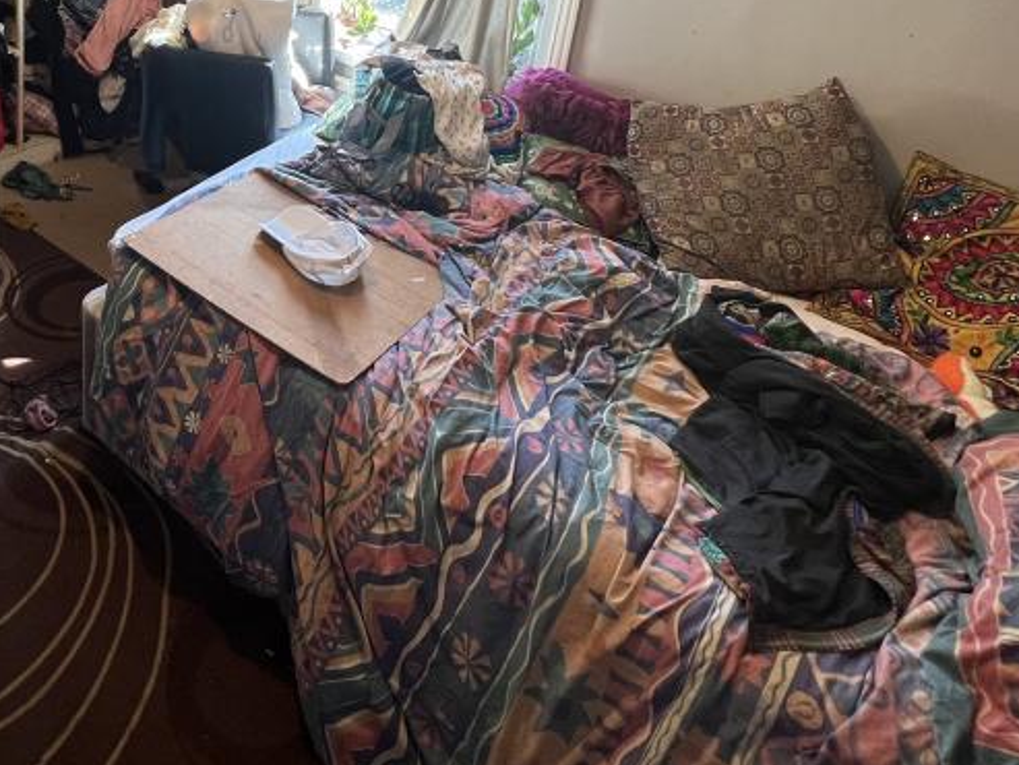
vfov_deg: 44.6
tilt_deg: -18.6
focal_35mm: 27
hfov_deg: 60.8
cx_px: 225
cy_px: 21
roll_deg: -4.1
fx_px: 795
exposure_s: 1/99
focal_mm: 1.57
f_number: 1.8
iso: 100
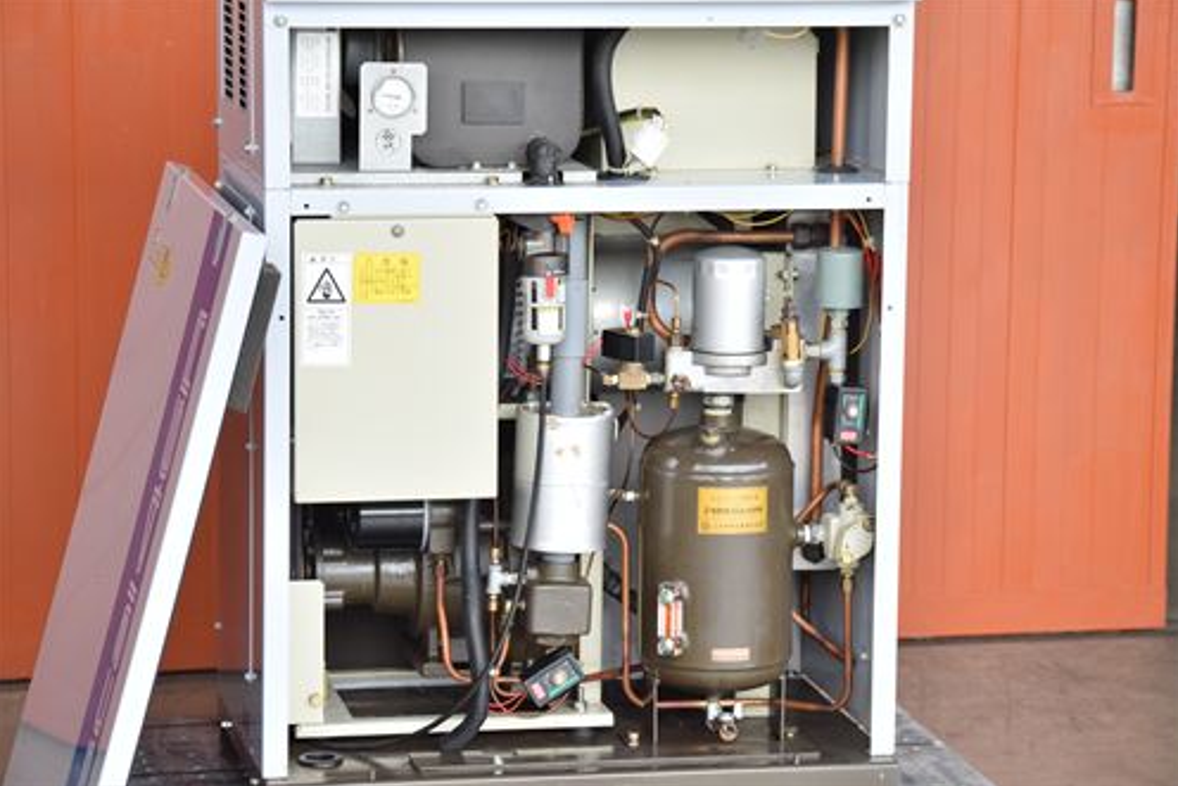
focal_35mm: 121
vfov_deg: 11.3
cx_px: 589
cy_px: 392
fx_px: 3960
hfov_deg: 16.9
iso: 1250
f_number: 6.3
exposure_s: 1/320
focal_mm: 80
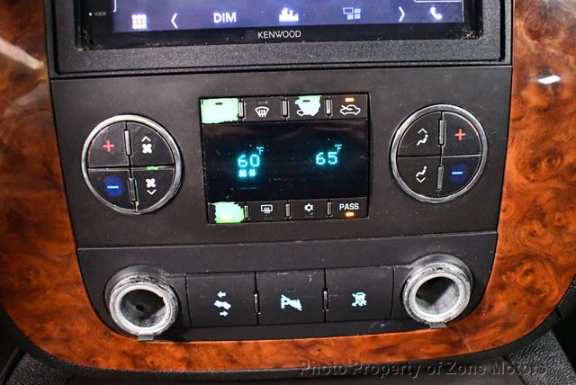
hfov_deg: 53.1
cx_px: 288
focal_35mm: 36
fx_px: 577
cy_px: 192
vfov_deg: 36.9
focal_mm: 18
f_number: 3.5
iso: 12800
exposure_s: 1/50
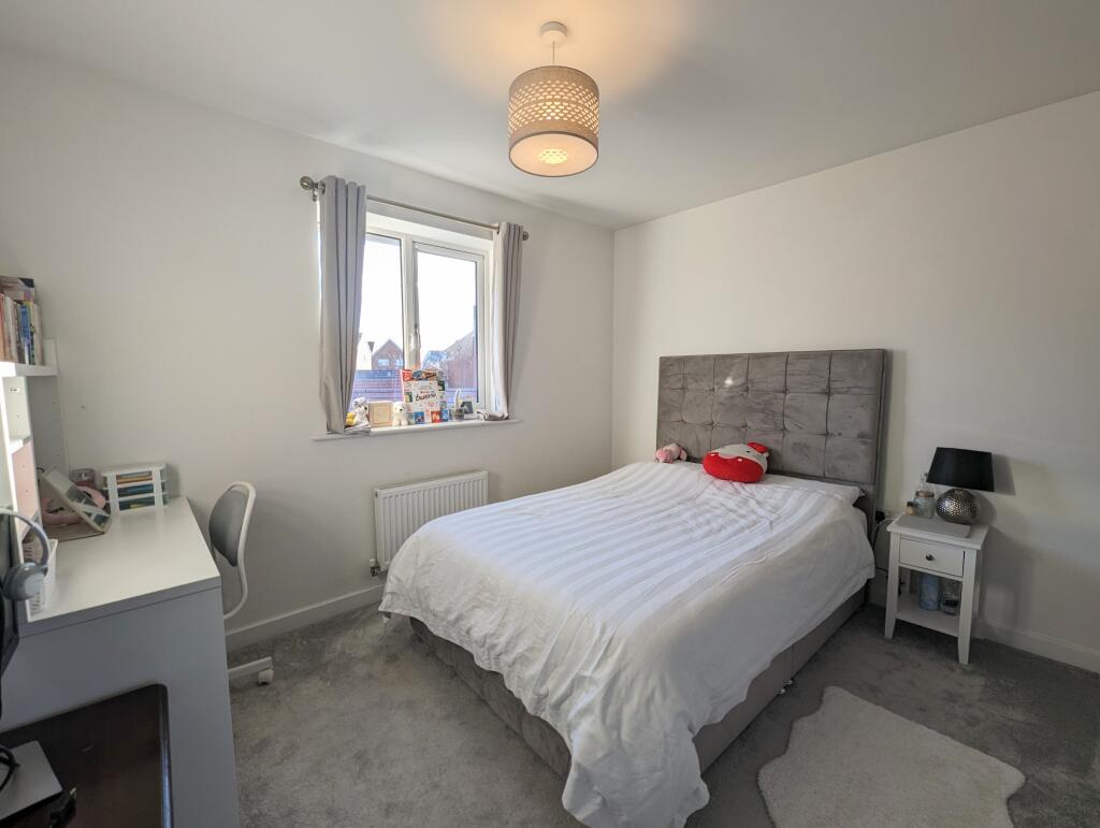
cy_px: 414
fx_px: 414
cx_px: 550
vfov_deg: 90.1
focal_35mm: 13
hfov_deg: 106.1
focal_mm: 1.95
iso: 47
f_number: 2.2
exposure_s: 1/172
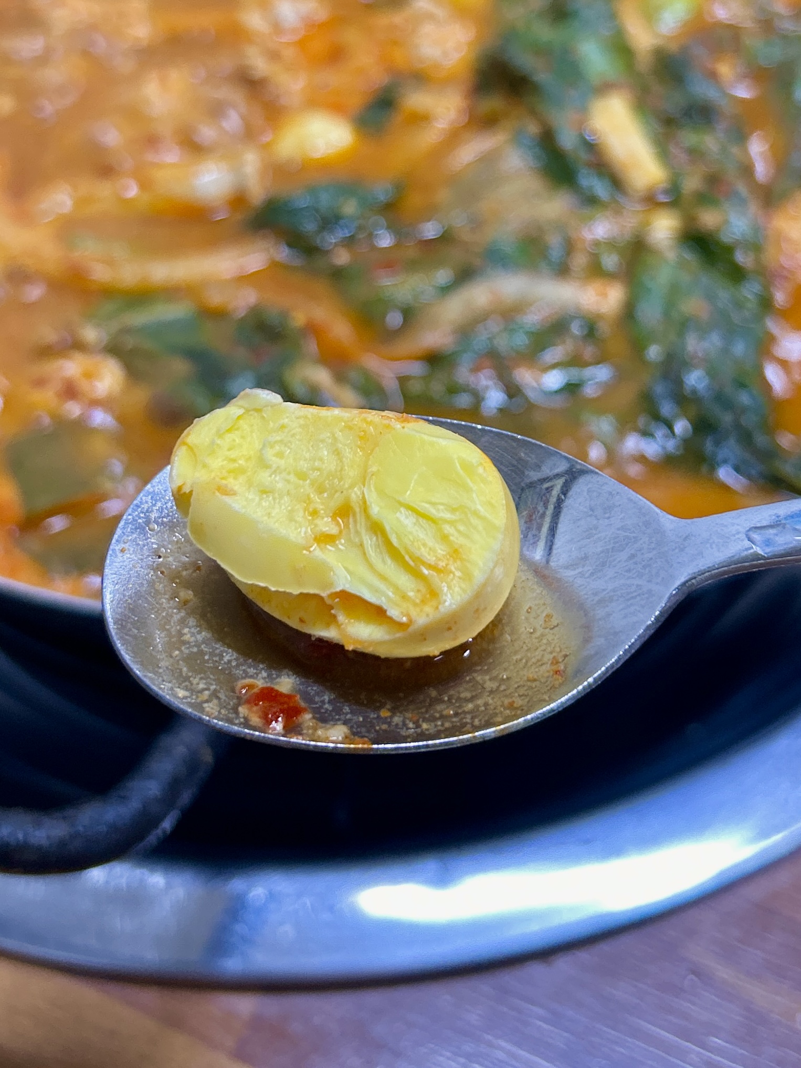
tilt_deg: -46.9
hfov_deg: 53.1
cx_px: 400
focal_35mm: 26
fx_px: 802
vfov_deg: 67.3
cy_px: 534
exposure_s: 1/60
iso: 125
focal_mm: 5.7
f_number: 1.5
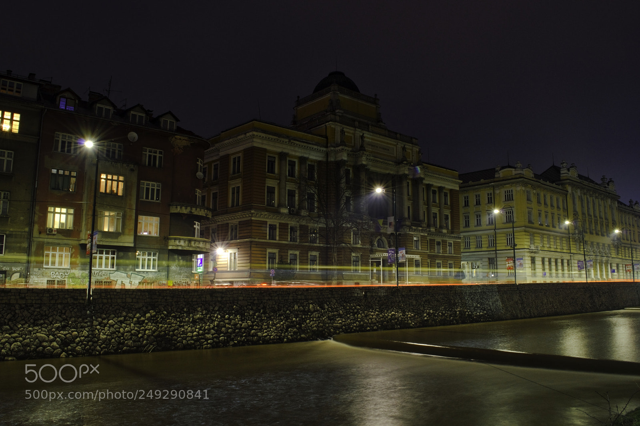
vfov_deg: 47.9
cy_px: 213
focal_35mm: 27
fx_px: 480
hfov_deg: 67.4
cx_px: 320
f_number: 13
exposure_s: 20
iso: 200
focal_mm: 18
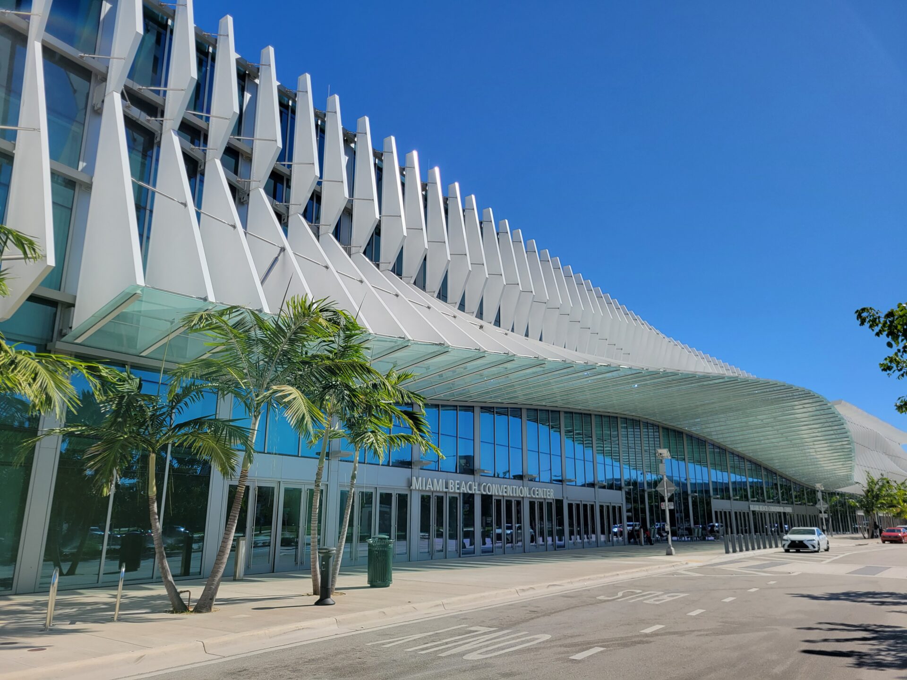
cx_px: 454
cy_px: 340
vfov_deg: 53.1
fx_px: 681
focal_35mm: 26
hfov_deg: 67.3
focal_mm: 5.4
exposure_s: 1/2775
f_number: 1.8
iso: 40
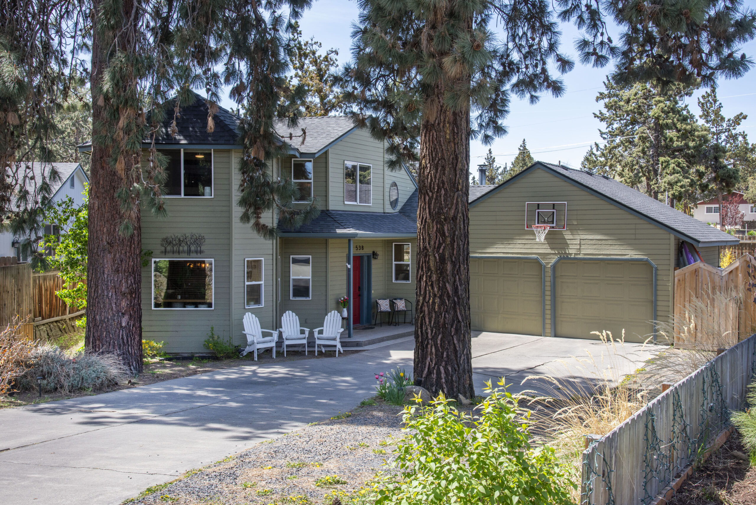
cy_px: 252
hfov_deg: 50.7
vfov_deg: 35.1
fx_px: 798
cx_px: 378
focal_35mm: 38
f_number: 11
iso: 200
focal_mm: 38
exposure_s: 1/125
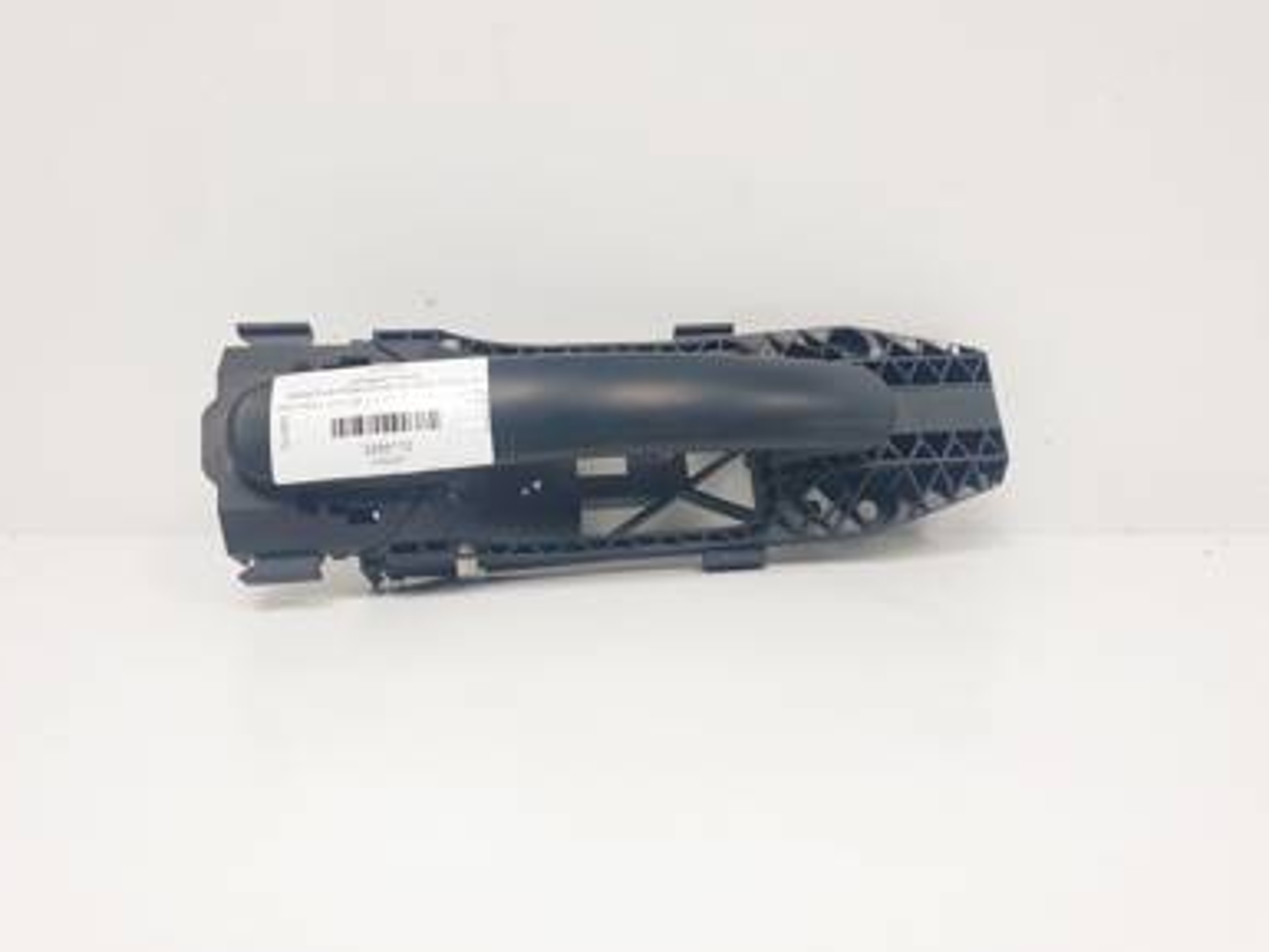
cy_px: 491
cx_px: 623
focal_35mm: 27
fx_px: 990
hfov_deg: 65.3
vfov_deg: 51.4
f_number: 2.4
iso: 50
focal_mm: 4.3
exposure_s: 1/268
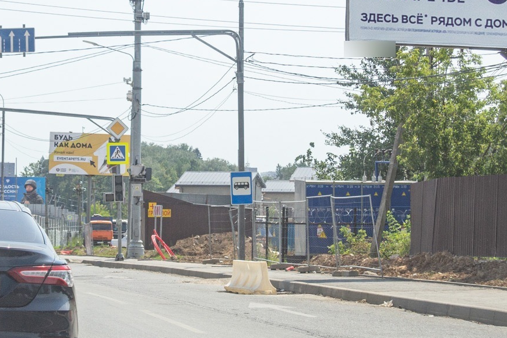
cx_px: 108
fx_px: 3422
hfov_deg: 8.5
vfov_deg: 5.7
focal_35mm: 243
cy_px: 84
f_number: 5.6
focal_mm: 26
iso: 200
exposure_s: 1/640
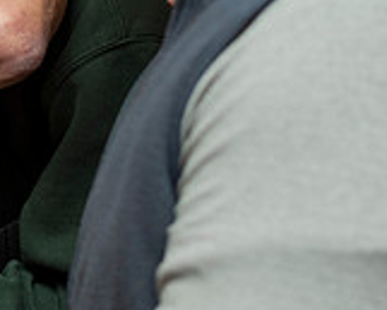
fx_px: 2659
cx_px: -230
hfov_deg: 8.1
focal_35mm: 232
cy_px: -86
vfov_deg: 6.6
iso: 400
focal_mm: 58
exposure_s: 1/160
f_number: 3.5
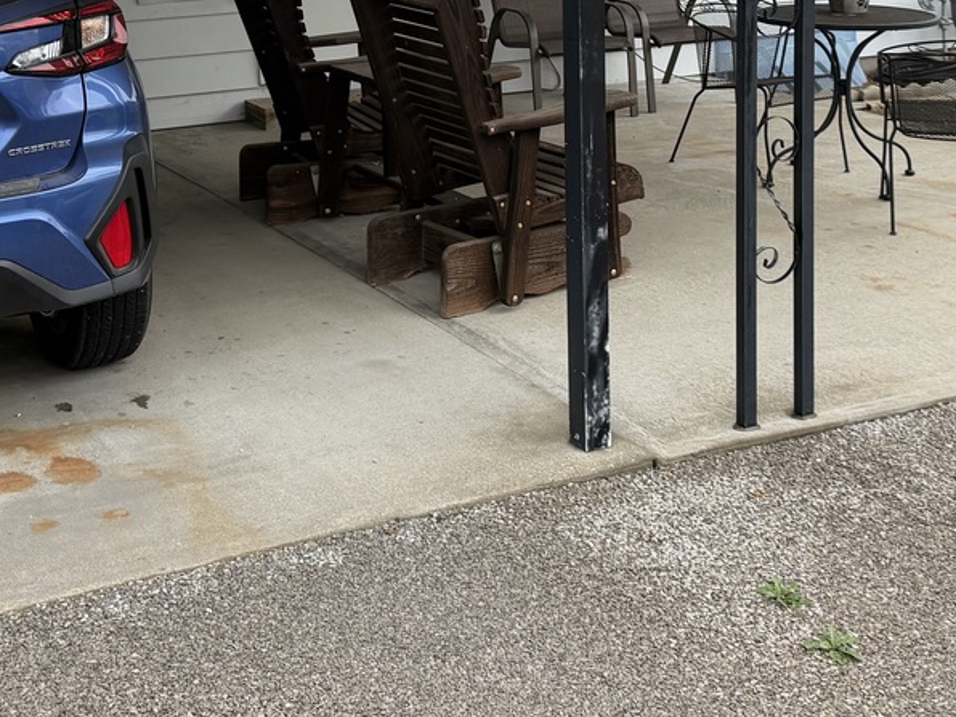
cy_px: -8
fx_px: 1602
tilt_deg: -5.4
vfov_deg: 24.1
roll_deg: +1.9
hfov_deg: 33.2
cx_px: 451
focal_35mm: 58
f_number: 1.78
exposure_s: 1/1689
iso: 100
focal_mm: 6.76
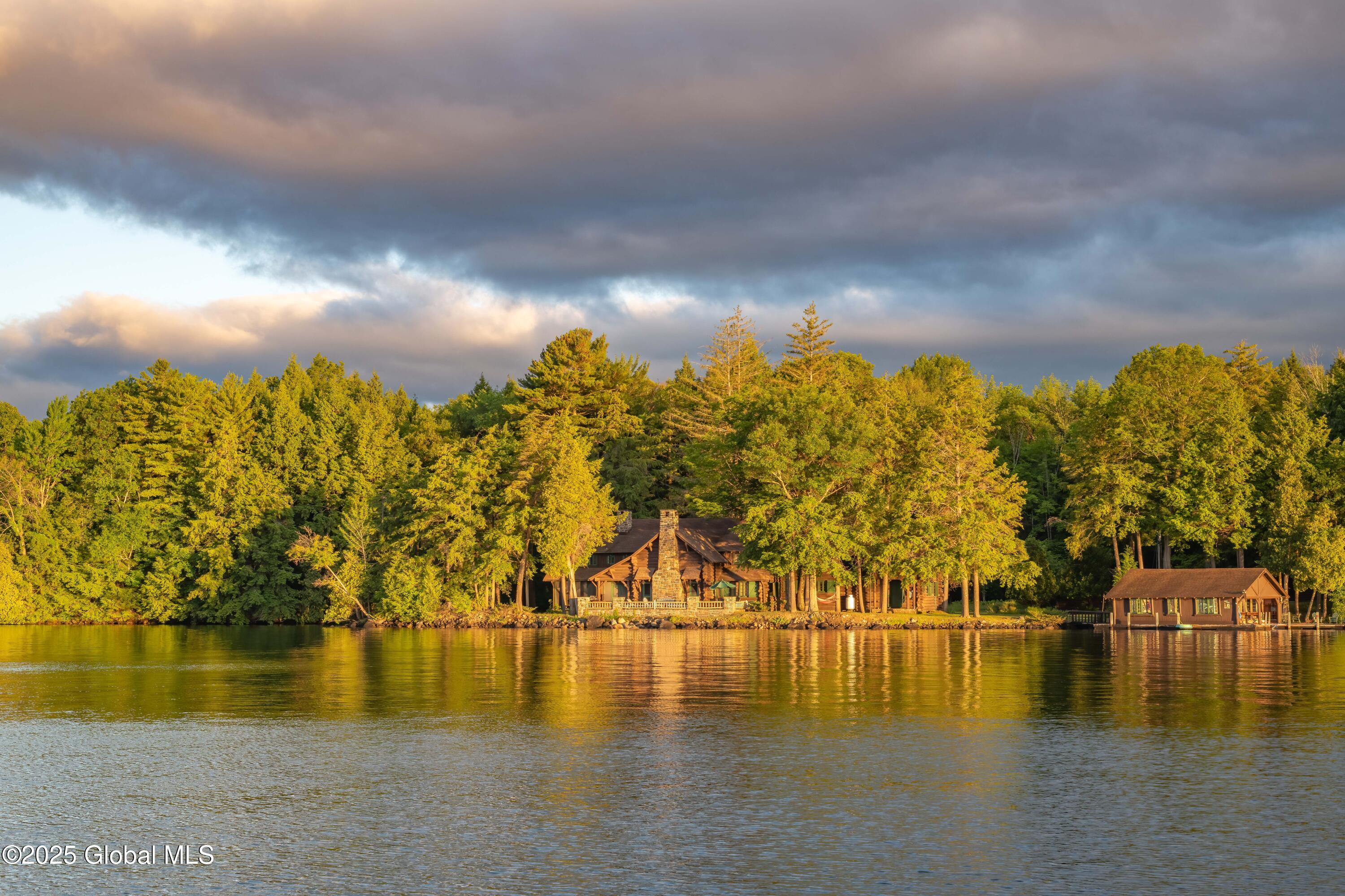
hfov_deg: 39.6
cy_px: 448
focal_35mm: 50
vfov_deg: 27.0
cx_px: 672
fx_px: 1868
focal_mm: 50
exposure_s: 1/250
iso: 500
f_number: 7.1
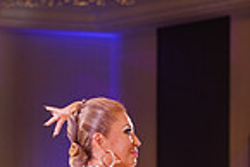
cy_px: 328
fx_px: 2920
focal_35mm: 420
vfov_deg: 3.3
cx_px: 226
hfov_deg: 4.9
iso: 1600
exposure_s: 1/160
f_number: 4.5
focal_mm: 105
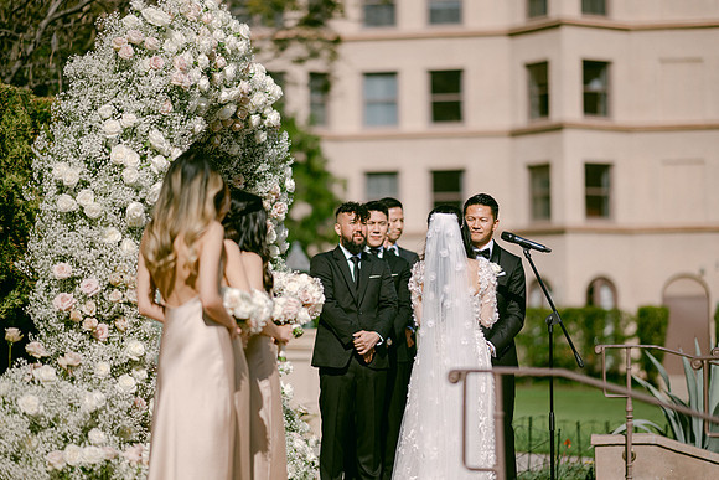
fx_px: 2136
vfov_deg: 12.8
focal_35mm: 107
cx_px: 360
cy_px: 240
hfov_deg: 19.1
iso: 200
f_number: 1.4
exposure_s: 1/32000
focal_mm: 105
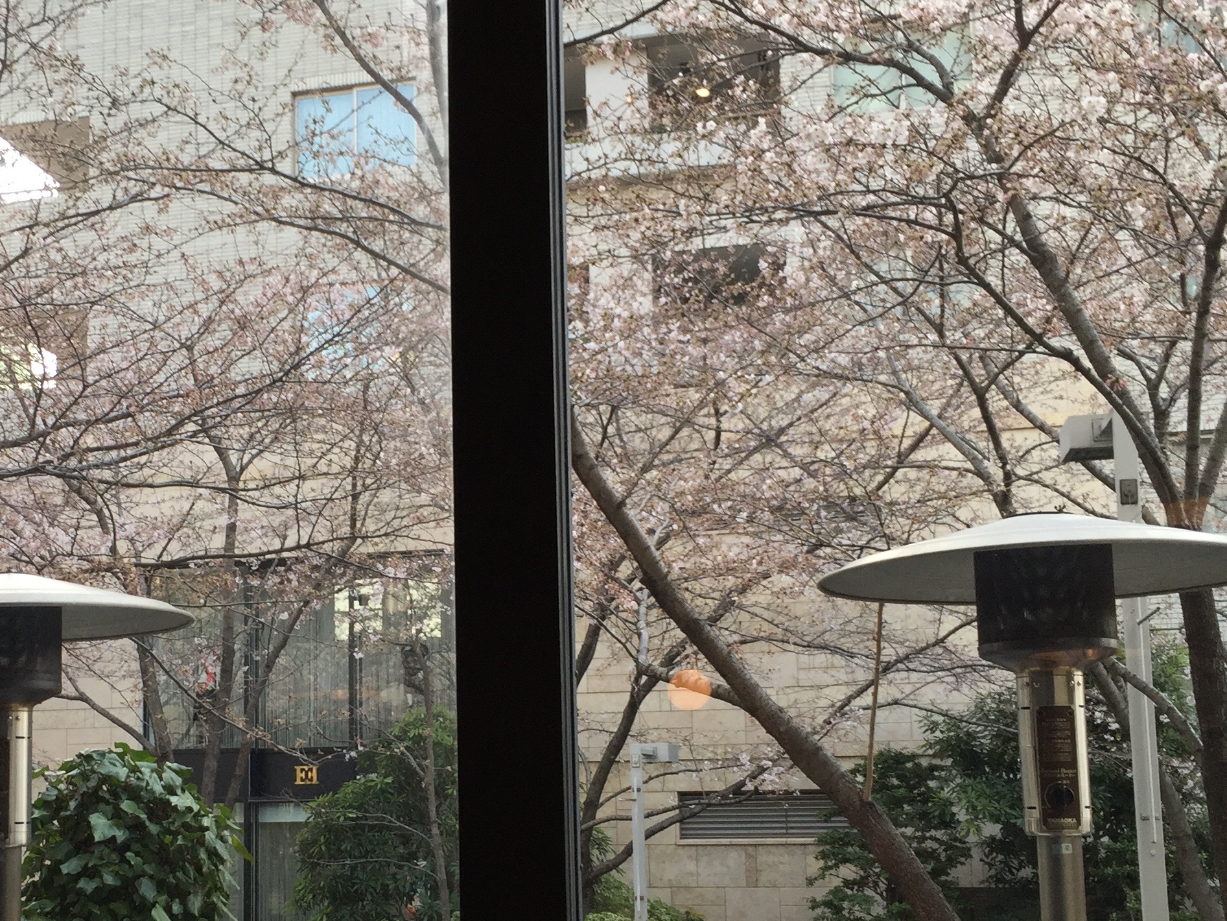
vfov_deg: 28.9
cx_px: 388
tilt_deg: +9.6
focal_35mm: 50
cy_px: 602
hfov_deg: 37.7
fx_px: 1772
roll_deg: -0.3
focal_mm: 4.15
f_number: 2.2
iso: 40
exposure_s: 1/120
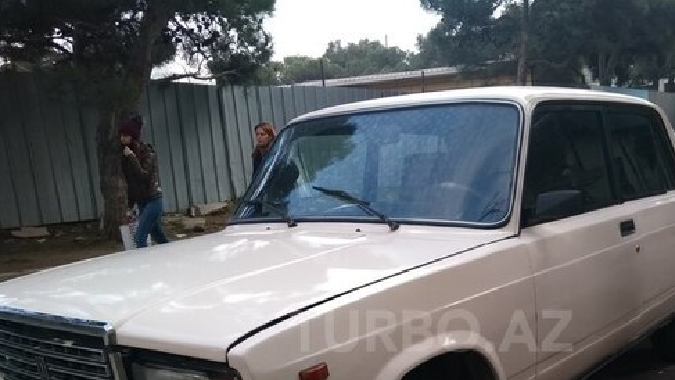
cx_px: 431
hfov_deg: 61.6
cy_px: 331
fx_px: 555
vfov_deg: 35.9
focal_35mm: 31
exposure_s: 1/250
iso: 100
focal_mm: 3.57
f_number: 2
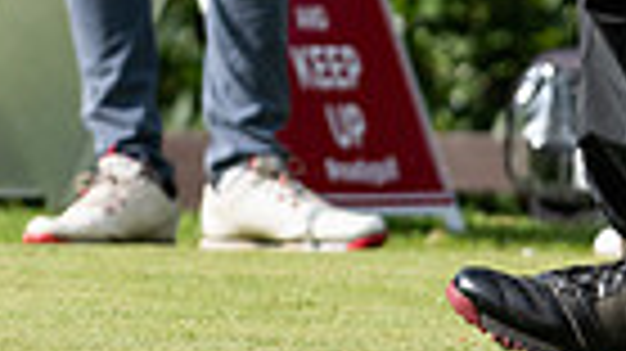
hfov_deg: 1.6
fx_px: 21998
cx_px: 590
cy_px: -585
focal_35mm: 1326
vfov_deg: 0.9
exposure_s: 1/1600
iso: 800
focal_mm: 260
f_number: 6.3
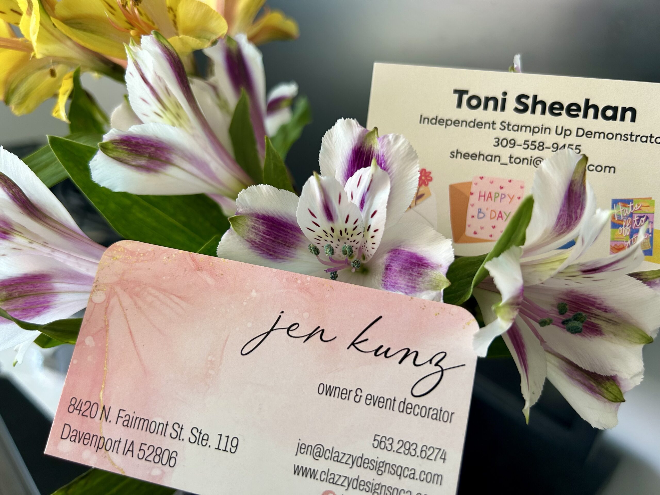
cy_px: 248
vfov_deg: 53.1
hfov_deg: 67.3
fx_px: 496
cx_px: 330
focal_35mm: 26
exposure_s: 1/120
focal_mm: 5.7
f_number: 1.5
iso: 100
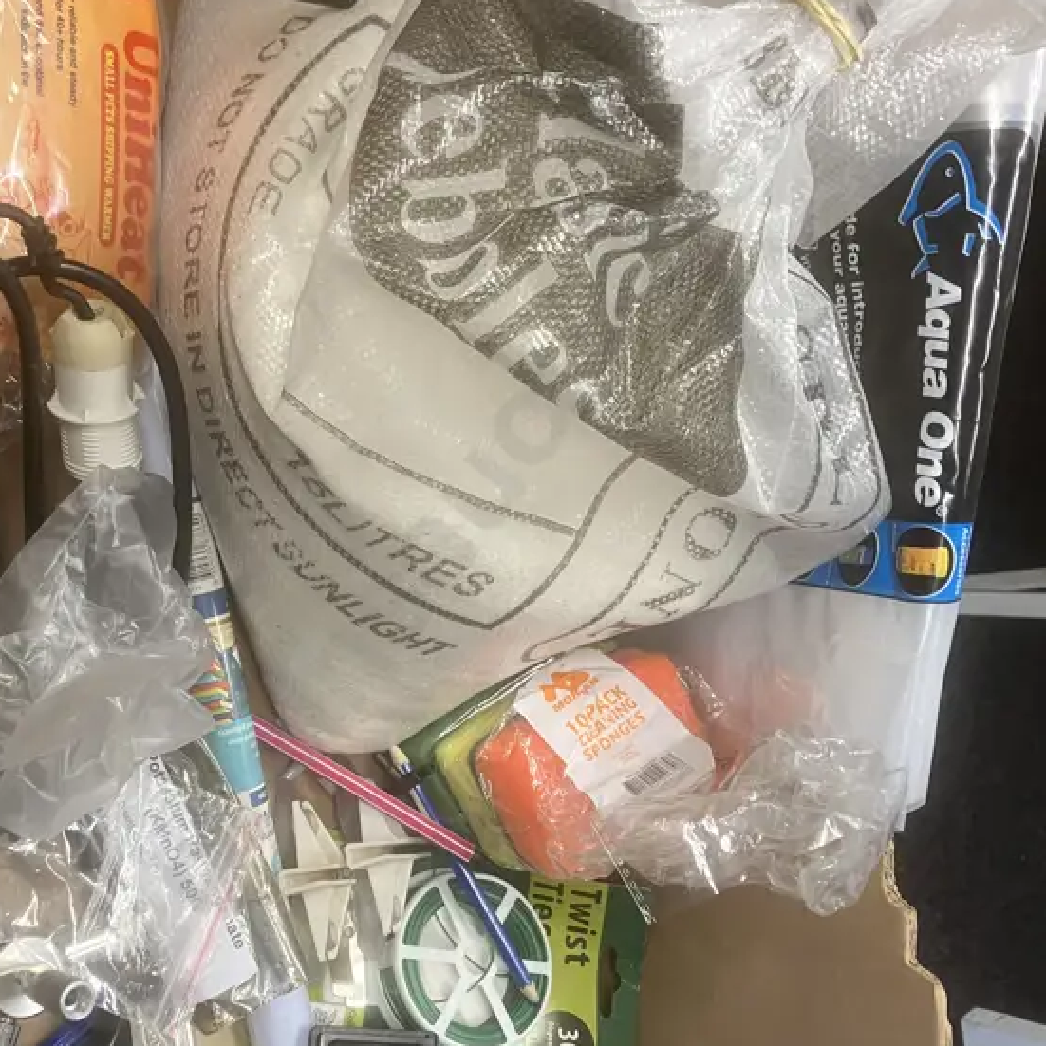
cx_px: 378
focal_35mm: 46
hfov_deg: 36.5
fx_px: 1573
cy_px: 628
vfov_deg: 36.7
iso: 80
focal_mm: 3.99
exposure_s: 1/50
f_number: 1.8
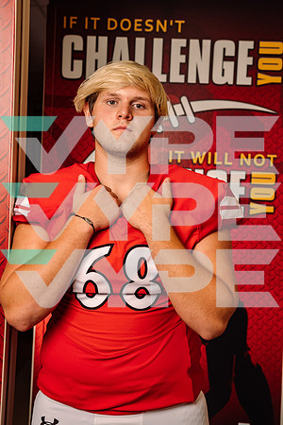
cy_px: 212
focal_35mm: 59
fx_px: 696
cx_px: 142
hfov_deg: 23.0
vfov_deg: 33.9
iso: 320
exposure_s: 1/200
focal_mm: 59
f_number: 7.1
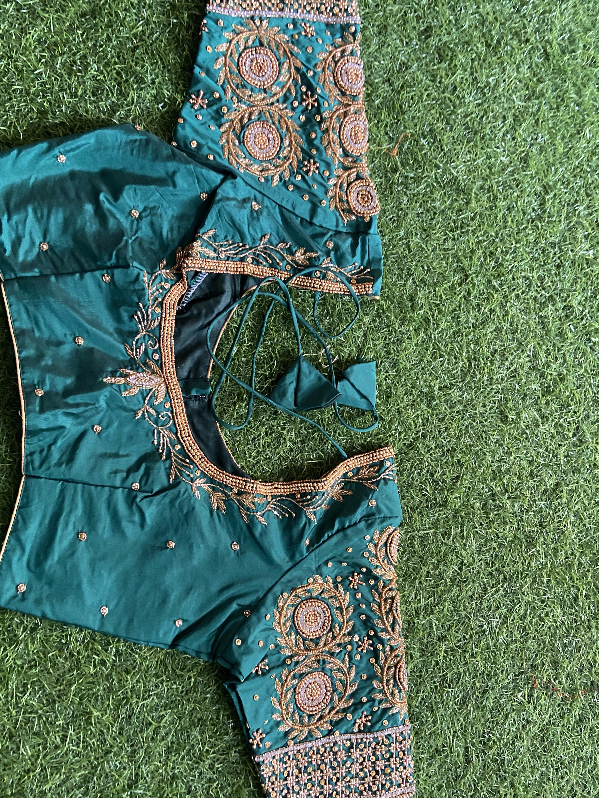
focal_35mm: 31
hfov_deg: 45.2
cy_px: 395
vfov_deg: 58.4
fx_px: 715
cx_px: 246
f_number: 1.8
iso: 500
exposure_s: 1/25
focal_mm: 4.25
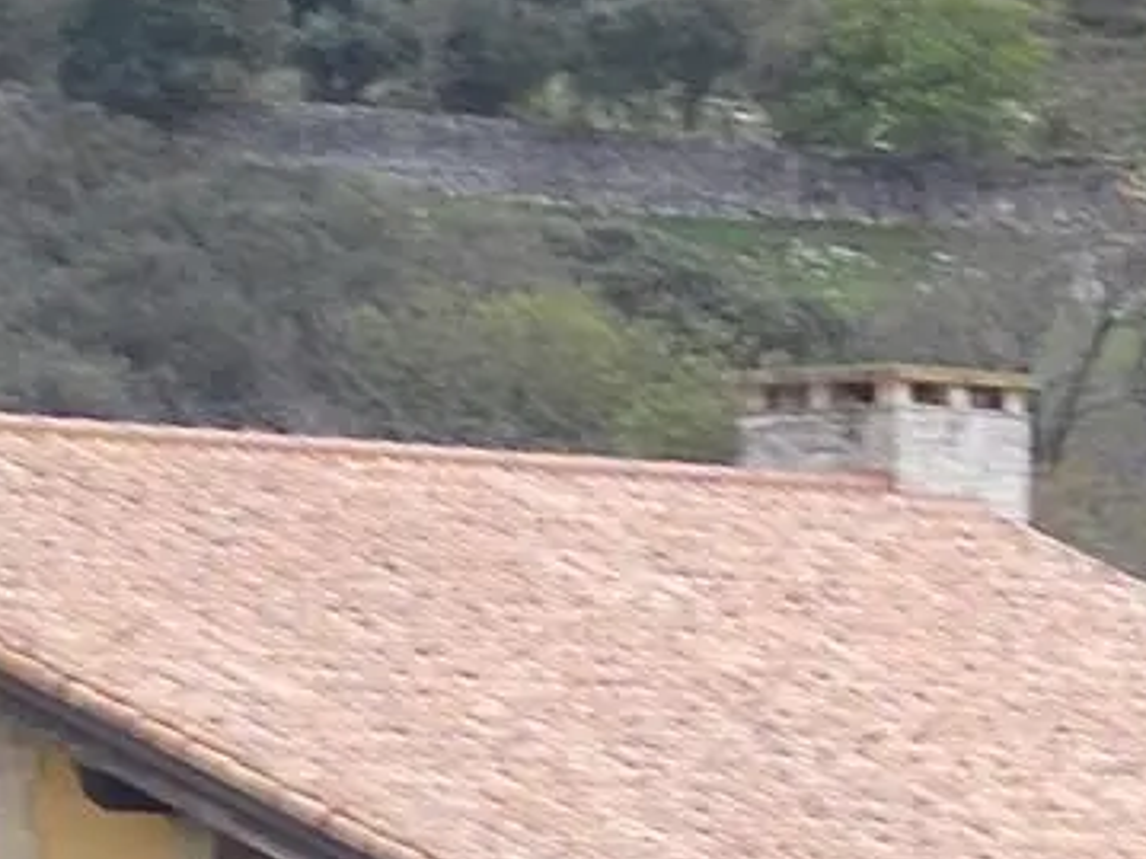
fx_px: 20122
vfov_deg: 2.4
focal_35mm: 608
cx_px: 466
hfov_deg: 3.3
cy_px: 1424
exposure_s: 1/100
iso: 80
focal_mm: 23
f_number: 6.5
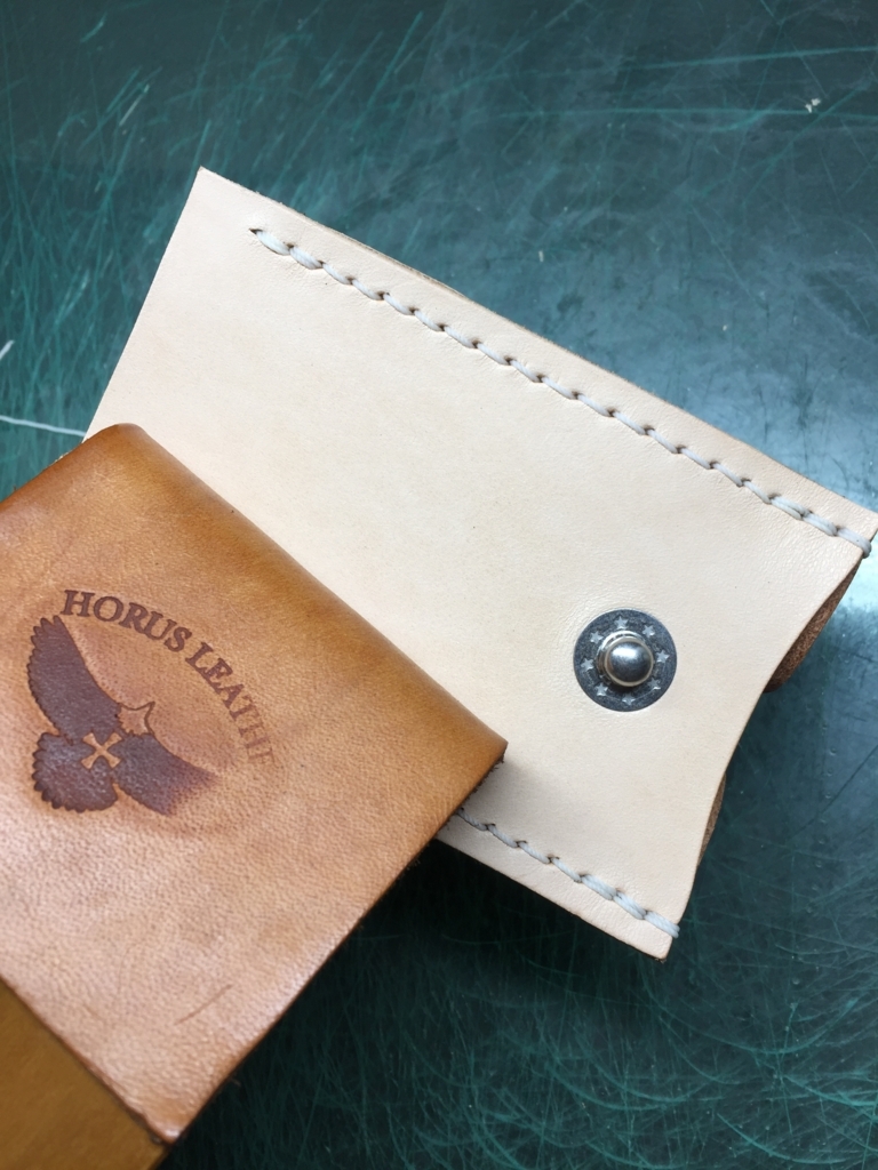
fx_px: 981
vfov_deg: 61.7
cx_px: 439
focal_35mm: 29
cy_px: 585
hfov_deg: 48.2
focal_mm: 4.15
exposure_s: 1/60
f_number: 2.2
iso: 32
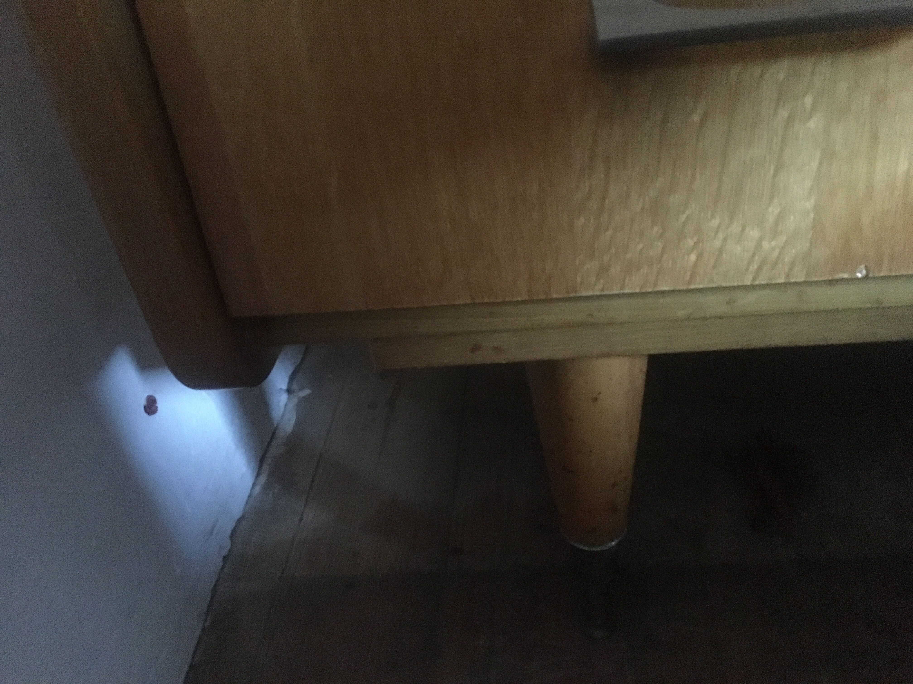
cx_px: 456
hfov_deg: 61.7
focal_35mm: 29
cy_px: 342
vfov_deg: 48.2
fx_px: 765
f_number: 2.2
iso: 2000
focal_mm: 4.15
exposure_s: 1/17
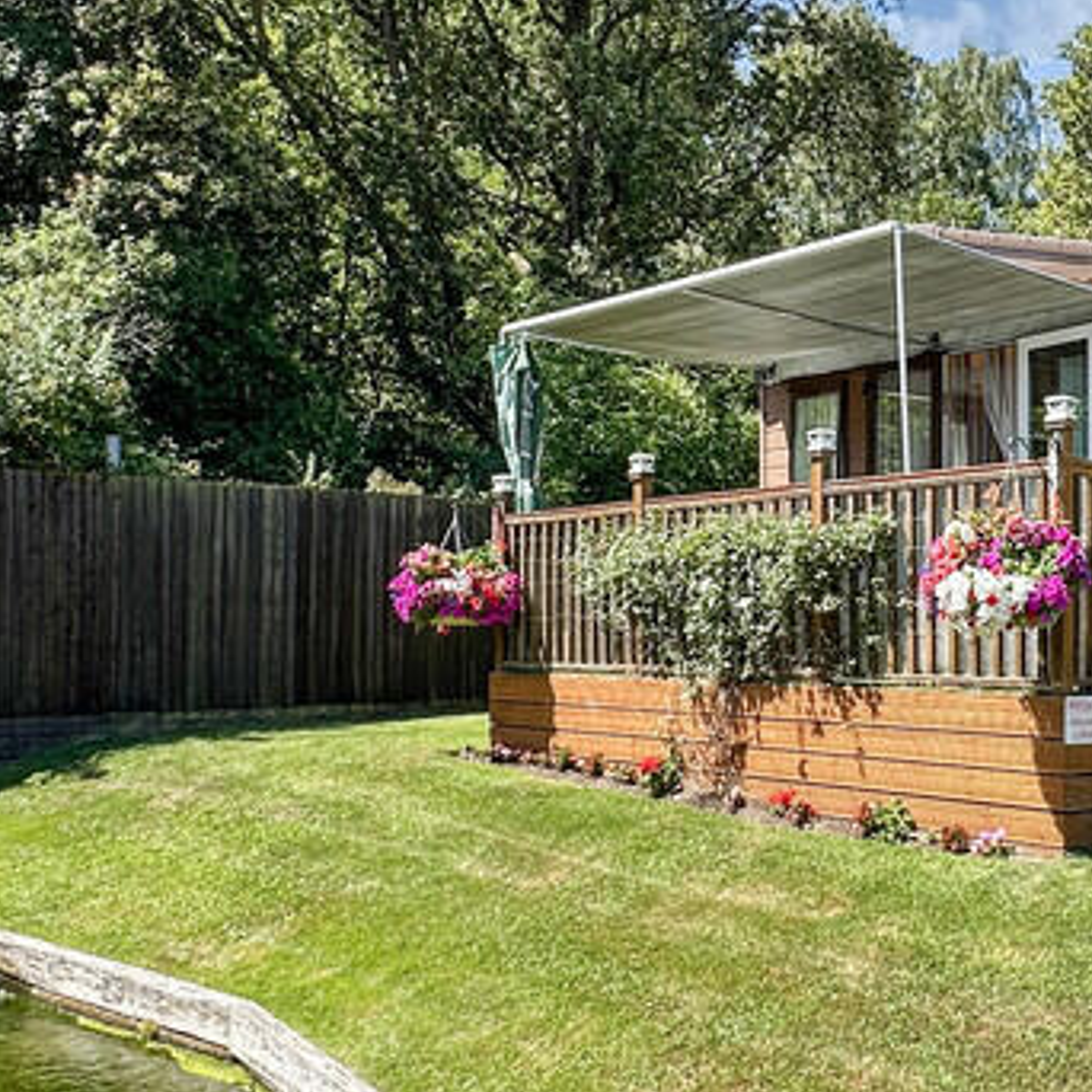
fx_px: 1321
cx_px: 888
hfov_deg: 42.7
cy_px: 48
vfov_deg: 40.4
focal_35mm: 37
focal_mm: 2.22
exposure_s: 1/463
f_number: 2.2
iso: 40
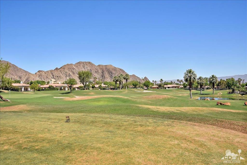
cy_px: 82
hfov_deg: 61.9
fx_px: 206
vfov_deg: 43.6
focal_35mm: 30
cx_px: 124
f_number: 5
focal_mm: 20
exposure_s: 1/200
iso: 100
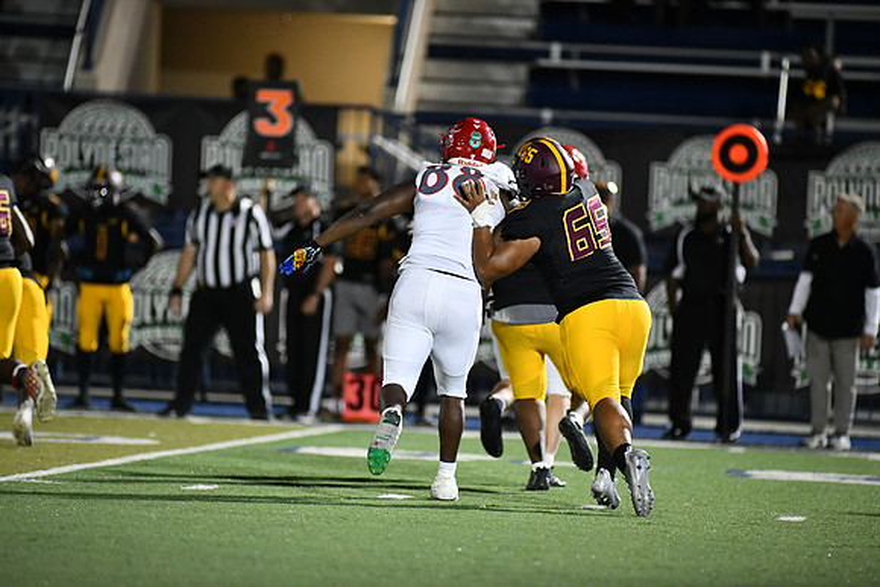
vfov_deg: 4.6
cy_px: 294
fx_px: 7335
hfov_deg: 6.9
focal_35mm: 300
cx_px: 440
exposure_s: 1/1000
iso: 3600
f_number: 2.8
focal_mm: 300
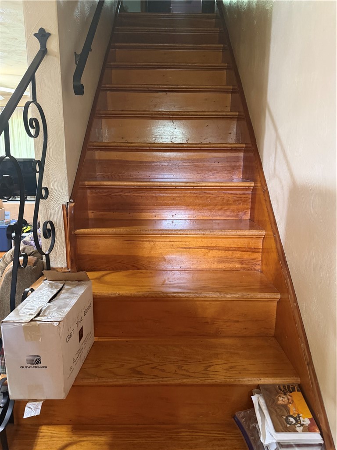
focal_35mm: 24
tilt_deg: -11.2
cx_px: 168
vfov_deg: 71.6
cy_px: 225
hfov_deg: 56.8
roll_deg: -0.4
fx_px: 312
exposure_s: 1/40
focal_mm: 6.76
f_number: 1.78
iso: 1000
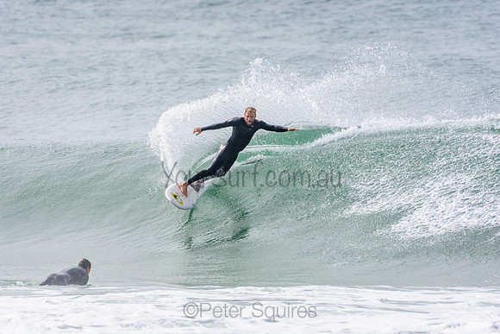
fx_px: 10419
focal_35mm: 750
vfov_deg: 1.8
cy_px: 167
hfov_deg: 2.7
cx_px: 250
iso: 280
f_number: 5.6
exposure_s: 1/2000
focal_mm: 500
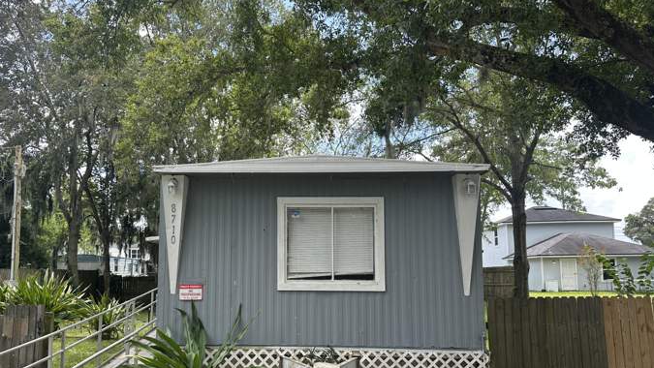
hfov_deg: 62.3
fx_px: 538
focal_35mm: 31
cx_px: 279
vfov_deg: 37.6
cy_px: 227
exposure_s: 1/797
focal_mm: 6.86
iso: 80
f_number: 1.78
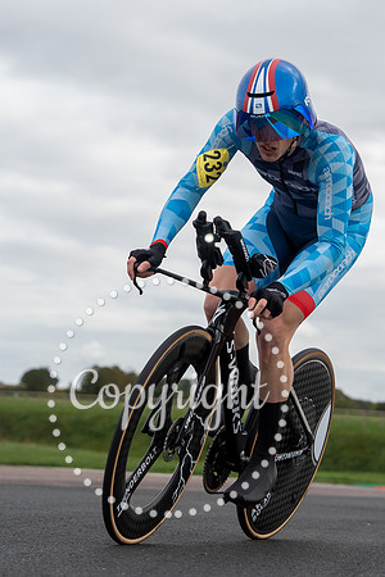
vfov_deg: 15.2
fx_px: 2162
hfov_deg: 10.2
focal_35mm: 135
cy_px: 267
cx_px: 278
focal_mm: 62
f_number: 3.5
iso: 100
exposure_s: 1/1000
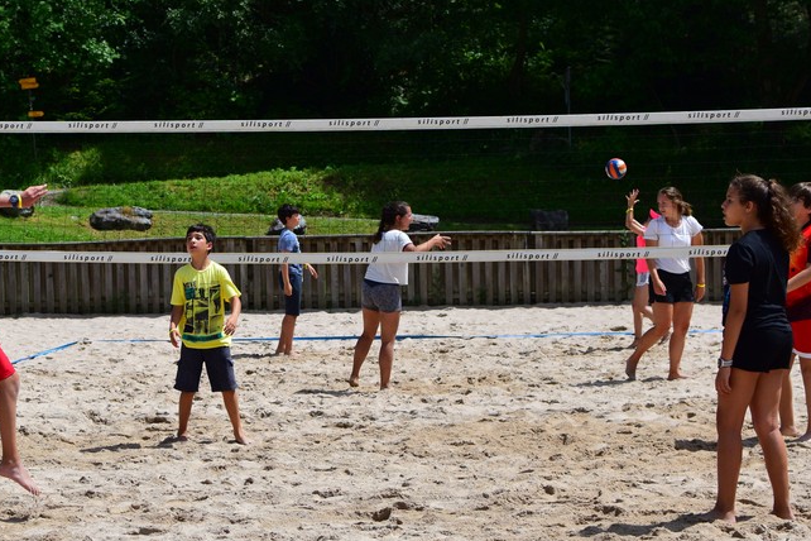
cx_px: 186
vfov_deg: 16.3
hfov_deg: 23.9
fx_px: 1888
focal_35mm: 84
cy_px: 269
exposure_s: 1/3200
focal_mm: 35
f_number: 3.5
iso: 200
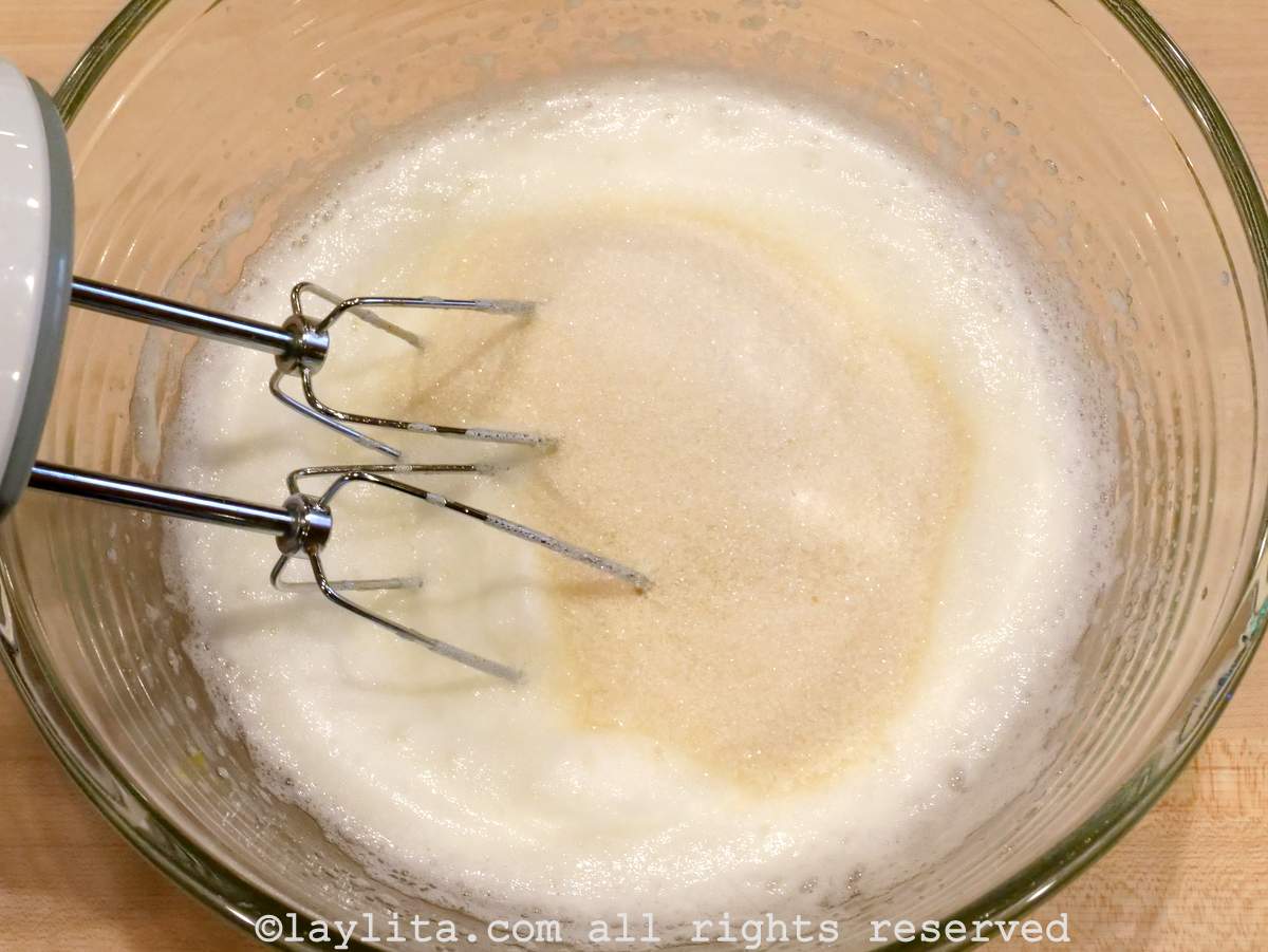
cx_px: 634
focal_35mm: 50
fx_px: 1832
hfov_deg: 38.2
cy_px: 476
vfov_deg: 29.1
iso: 6400
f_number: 11
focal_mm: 25
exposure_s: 1/50
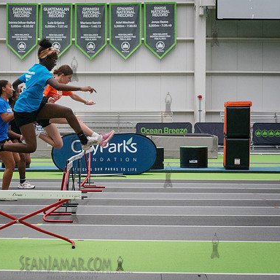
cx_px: 74
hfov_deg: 16.2
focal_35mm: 107
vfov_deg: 16.3
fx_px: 979
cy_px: 140
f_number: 7.1
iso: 6400
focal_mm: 80
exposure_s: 1/640
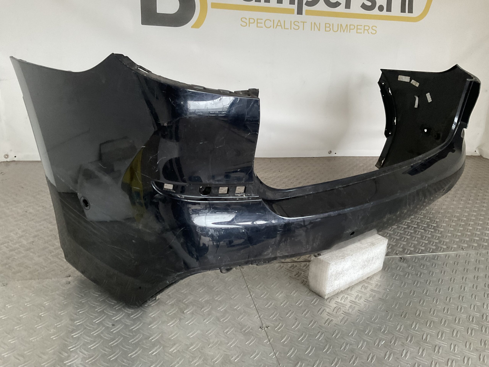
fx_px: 410
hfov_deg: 61.7
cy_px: 184
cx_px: 244
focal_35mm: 29
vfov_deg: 48.2
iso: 250
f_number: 1.8
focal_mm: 3
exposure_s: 1/33
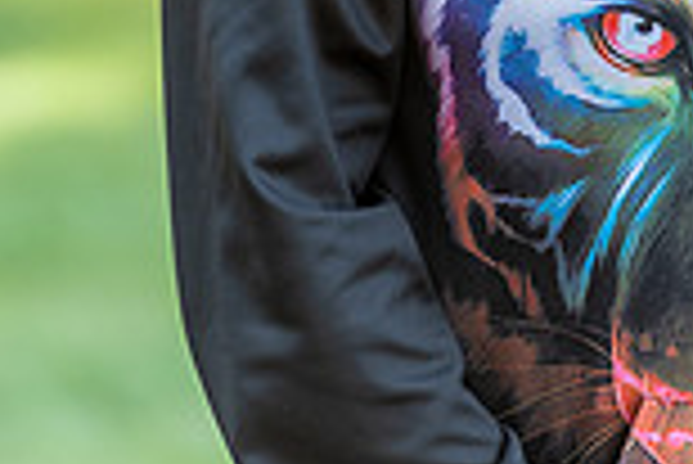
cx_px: 668
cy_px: -383
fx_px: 11233
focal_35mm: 583
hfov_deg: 3.5
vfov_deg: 2.4
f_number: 4
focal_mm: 200
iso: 100
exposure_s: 1/200
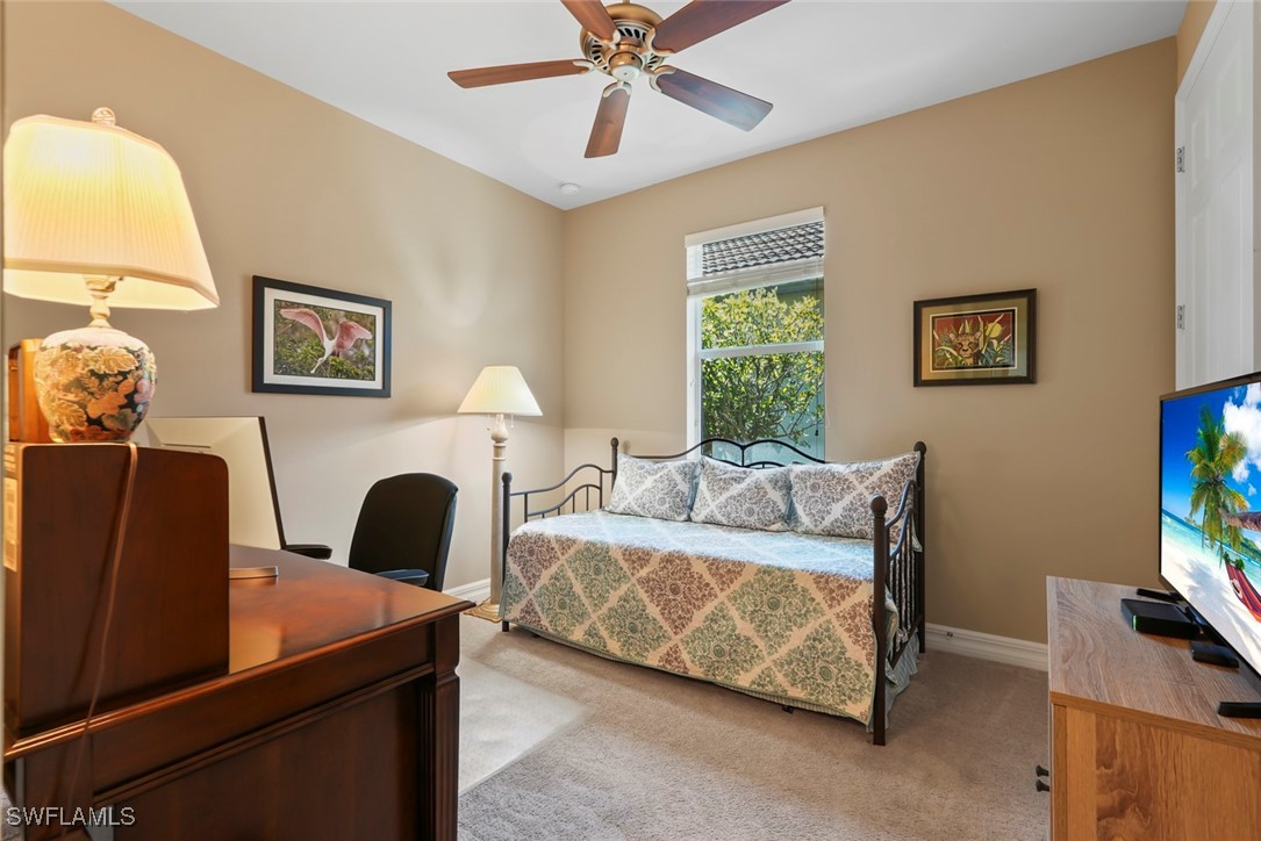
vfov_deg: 73.8
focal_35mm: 16
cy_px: 420
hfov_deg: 96.7
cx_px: 630
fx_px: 561
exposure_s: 1.6
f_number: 9
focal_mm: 16
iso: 100
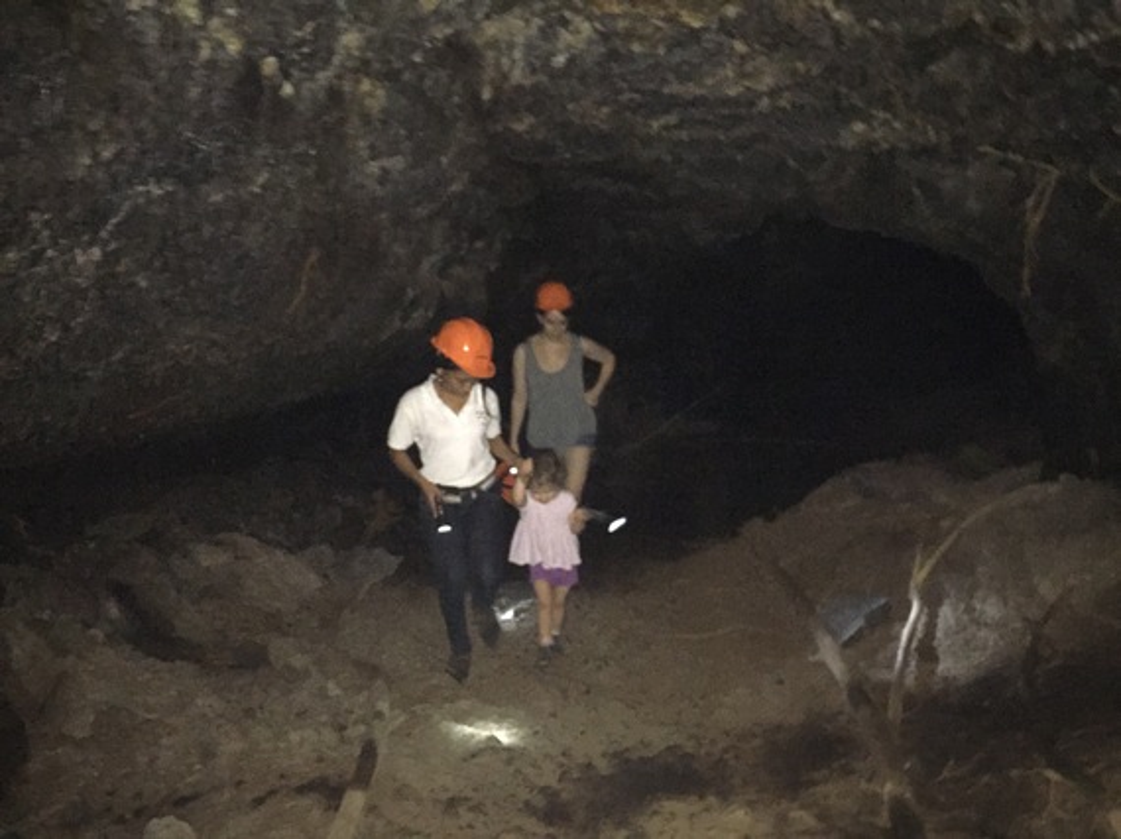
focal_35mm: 29
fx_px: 939
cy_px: 420
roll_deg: +0.4
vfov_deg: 48.2
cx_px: 560
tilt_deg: -12.0
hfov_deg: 61.7
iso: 1250
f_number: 2.2
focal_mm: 4.15
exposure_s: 1/16
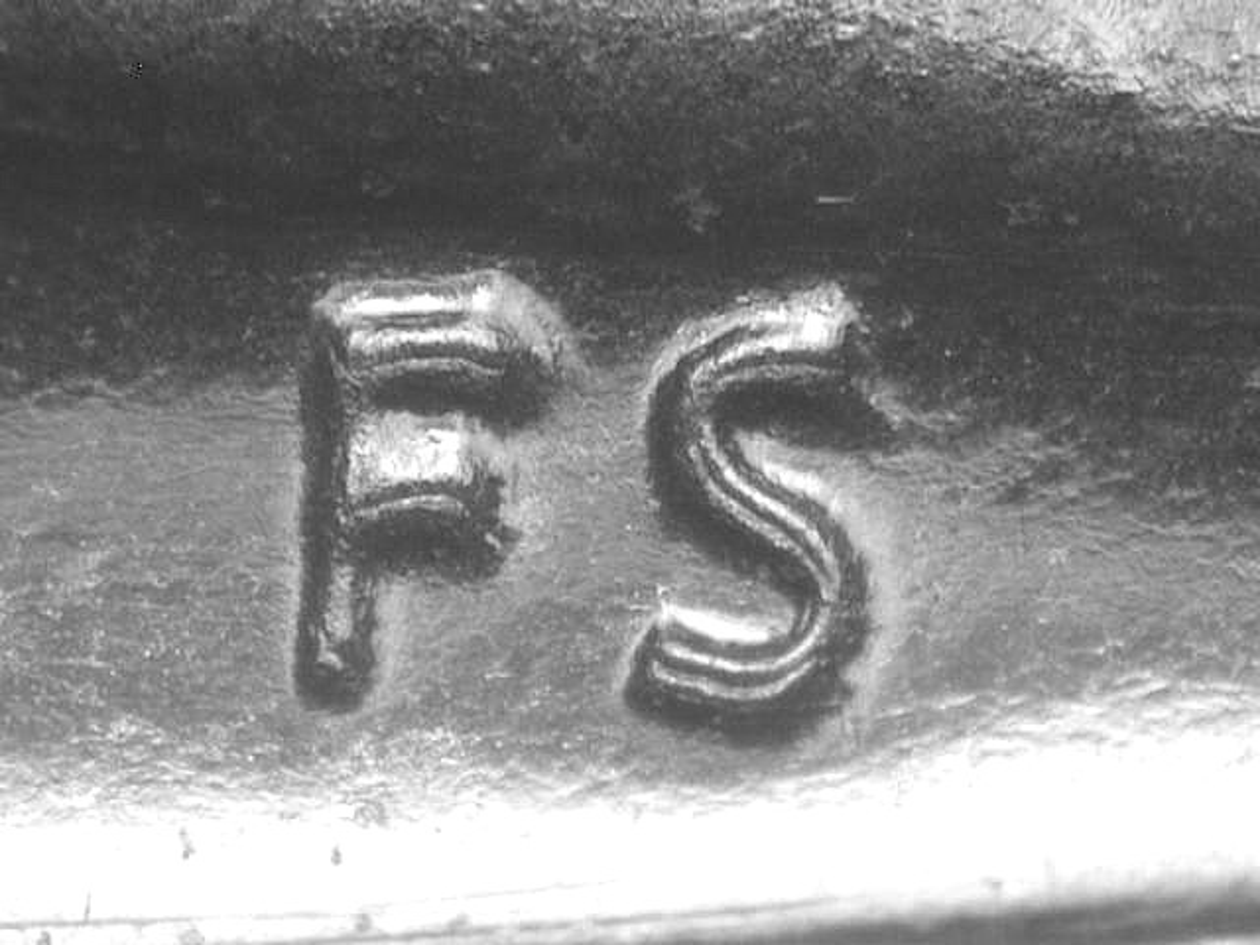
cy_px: 472
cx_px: 630
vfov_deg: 9.6
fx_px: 5606
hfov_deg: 12.8
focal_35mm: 154
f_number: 5.1
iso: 184
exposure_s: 1/3.9
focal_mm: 32
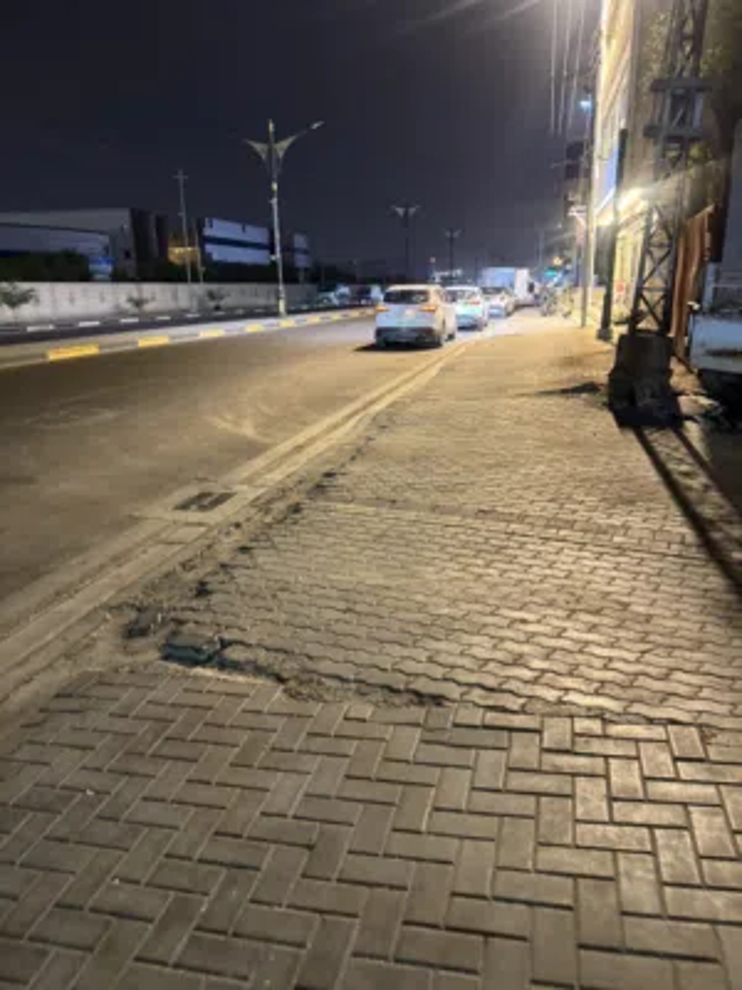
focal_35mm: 24
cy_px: 495
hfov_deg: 56.8
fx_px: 686
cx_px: 371
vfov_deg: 71.6
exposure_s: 1/34
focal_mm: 6.76
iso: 640
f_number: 1.78
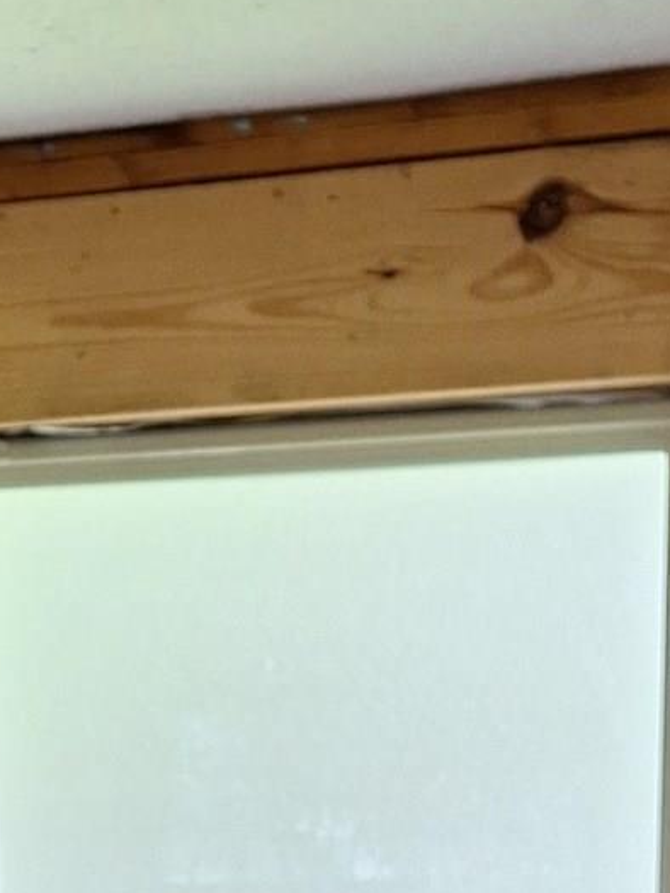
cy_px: 1582
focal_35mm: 101
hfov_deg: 14.6
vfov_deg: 16.5
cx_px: 381
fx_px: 2605
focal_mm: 5.54
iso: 80
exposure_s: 1/50
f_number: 1.8
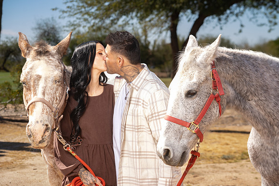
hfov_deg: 24.2
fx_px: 651
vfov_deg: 16.3
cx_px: 140
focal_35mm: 84
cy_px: 93
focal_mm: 84
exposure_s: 1/250
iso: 50
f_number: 5.6
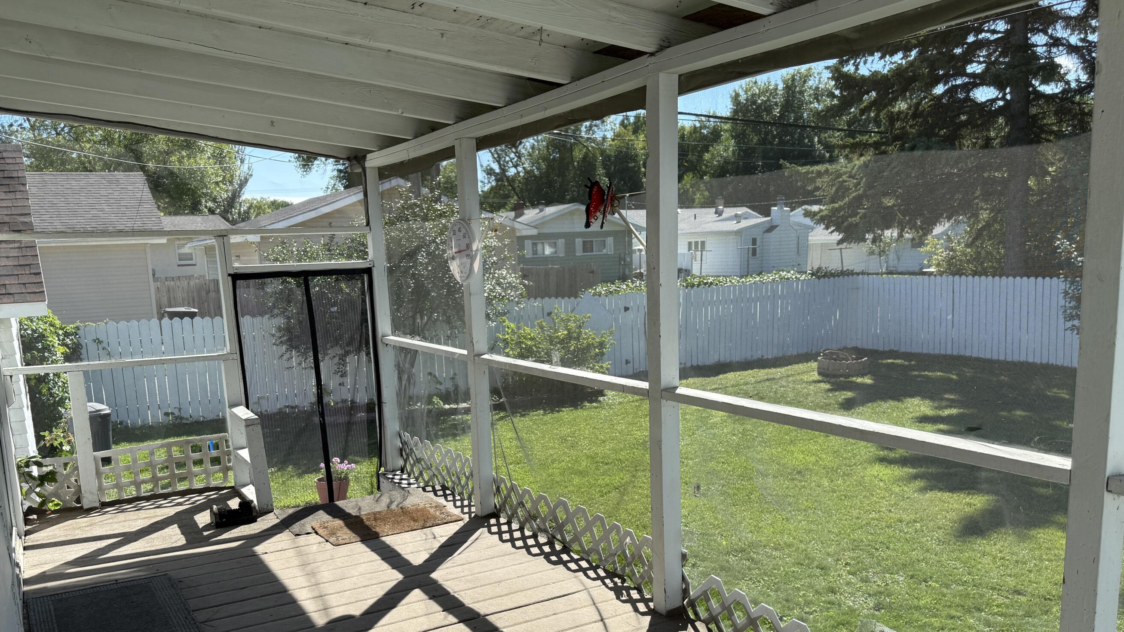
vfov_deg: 38.6
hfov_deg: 64.3
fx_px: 894
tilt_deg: -9.4
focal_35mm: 30
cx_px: 534
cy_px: 414
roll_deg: +1.9
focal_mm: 6.76
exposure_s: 1/1812
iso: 80
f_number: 1.78
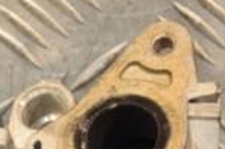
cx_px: -35
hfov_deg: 4.2
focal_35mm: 488
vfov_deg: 2.8
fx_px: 3043
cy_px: 170
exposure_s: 1/160
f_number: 5.3
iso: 800
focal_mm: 80
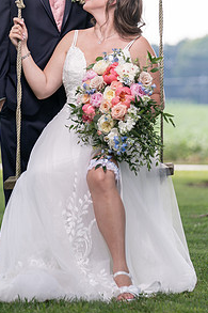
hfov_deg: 5.2
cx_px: 59
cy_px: 79
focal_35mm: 263
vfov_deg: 7.8
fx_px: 2282
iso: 100
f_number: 4
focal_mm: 171
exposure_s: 1/250
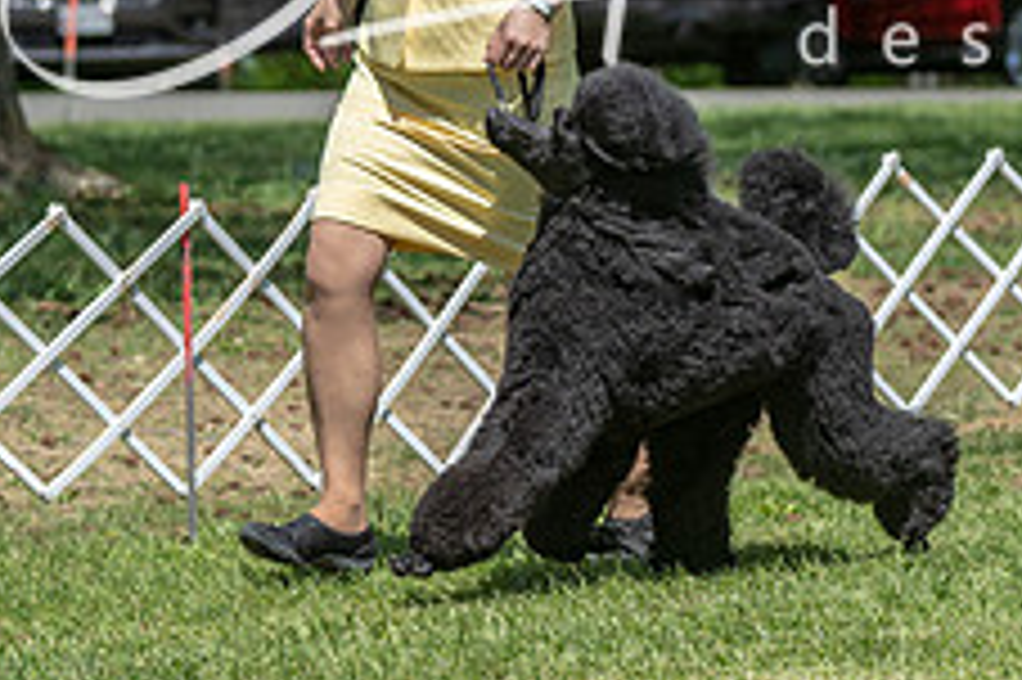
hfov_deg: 6.7
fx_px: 8709
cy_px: 178
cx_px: 653
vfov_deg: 4.5
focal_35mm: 307
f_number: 5
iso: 250
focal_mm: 120
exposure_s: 1/1000
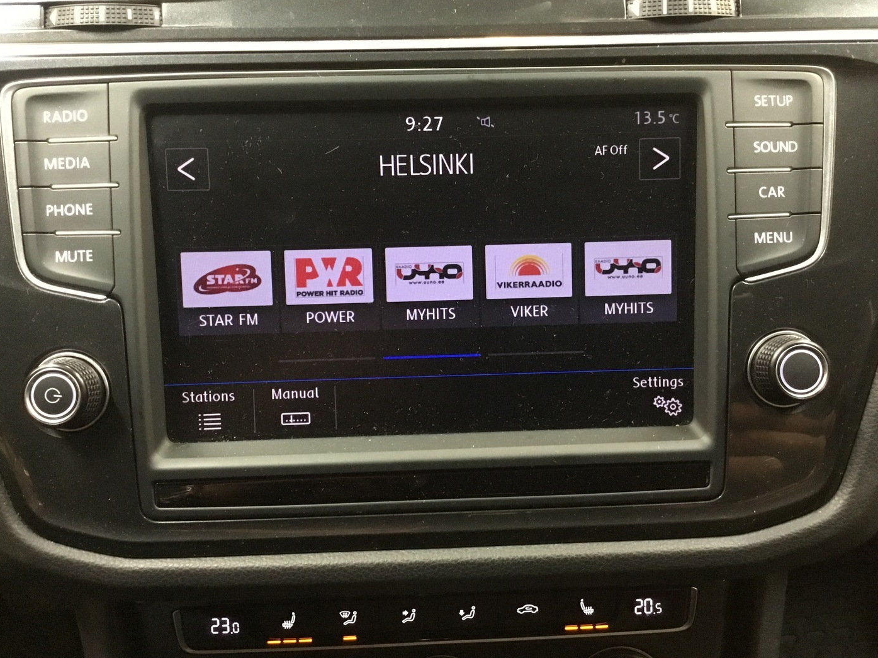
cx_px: 445
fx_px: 812
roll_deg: +1.1
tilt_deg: -36.0
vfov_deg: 44.2
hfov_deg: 56.8
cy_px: 328
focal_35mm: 32
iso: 320
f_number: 2.4
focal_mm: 3.3
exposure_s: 1/17
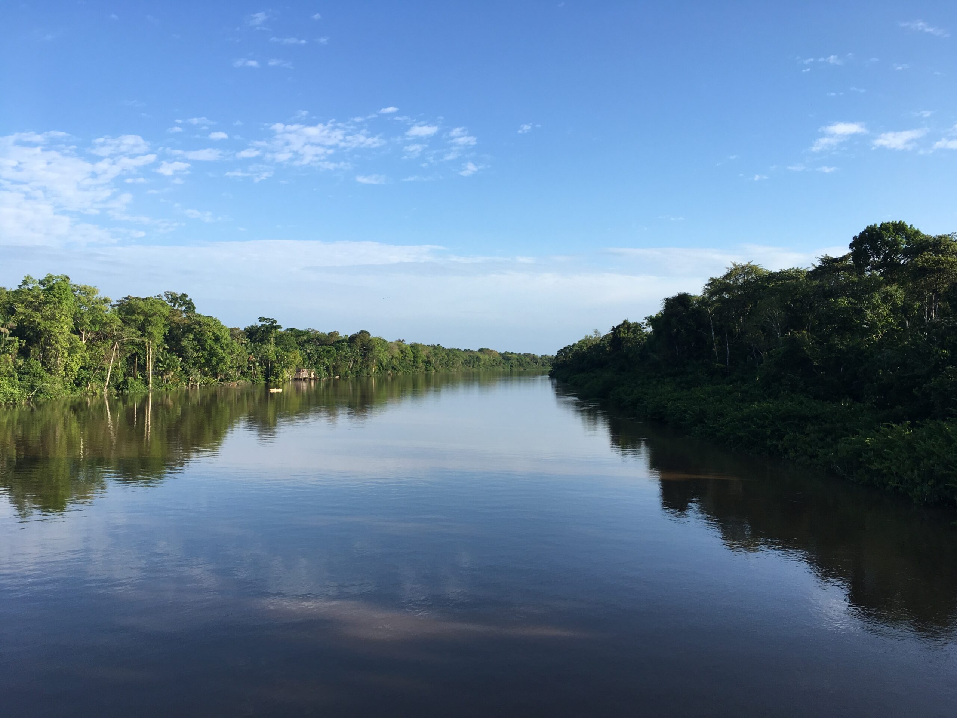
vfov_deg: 48.2
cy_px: 359
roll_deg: +0.3
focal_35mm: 29
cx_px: 478
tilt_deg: +0.1
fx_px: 802
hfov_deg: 61.7
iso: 25
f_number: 2.2
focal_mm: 4.15
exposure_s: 1/801
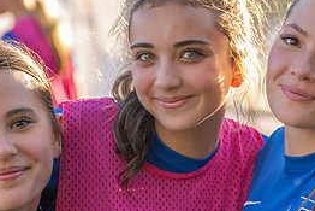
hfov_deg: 9.6
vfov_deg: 6.4
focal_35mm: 214
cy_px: 150
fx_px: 1873
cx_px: 153
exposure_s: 1/3200
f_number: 2.8
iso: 1600
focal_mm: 70
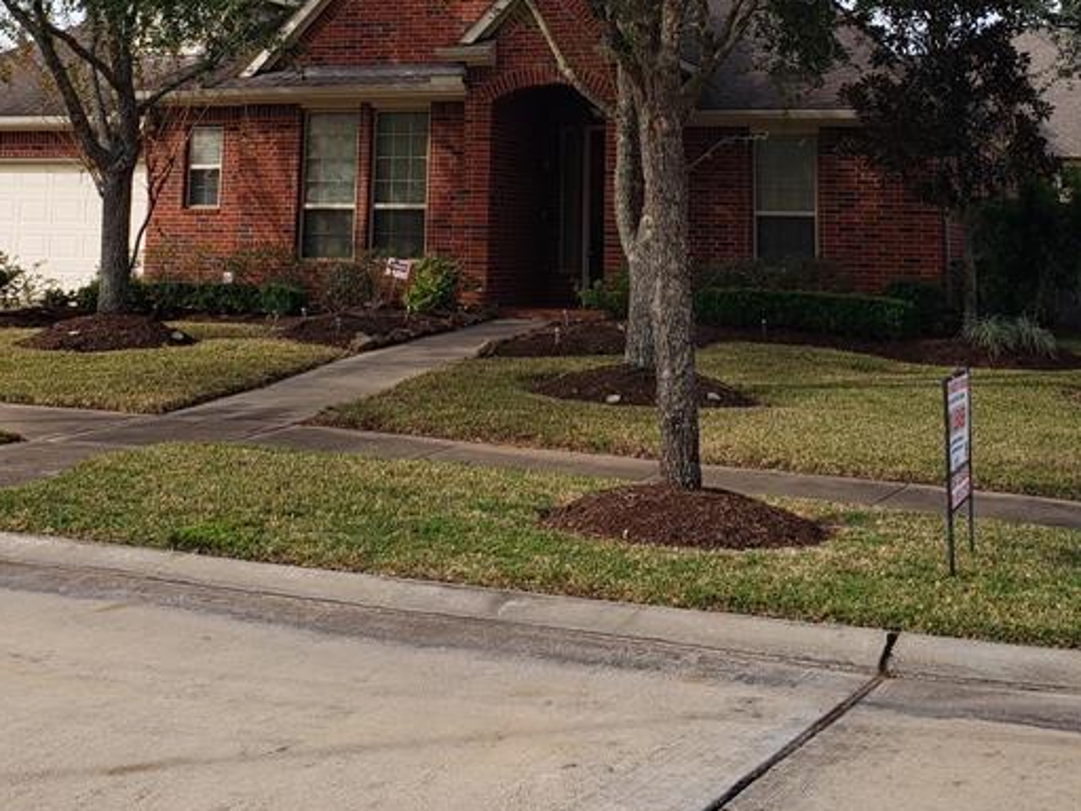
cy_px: 21
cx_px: 566
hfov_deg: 36.8
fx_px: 1624
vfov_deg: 26.7
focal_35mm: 52
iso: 50
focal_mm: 4.3
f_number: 2.4
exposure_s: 1/932
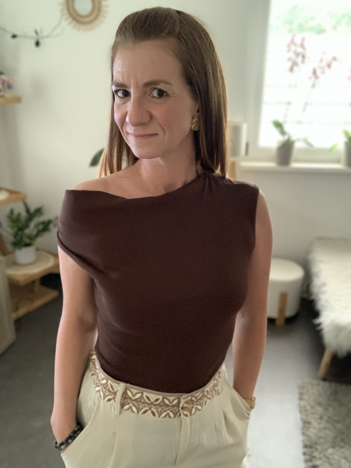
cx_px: 176
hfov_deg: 44.2
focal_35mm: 32
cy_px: 234
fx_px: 433
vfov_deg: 56.8
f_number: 2.2
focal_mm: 2.87
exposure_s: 1/30
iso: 500
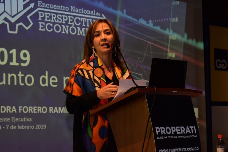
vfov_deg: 16.6
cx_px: 114
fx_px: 522
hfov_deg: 24.6
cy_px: 76
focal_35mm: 82
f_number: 5.6
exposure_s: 1/80
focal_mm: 55
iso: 2000
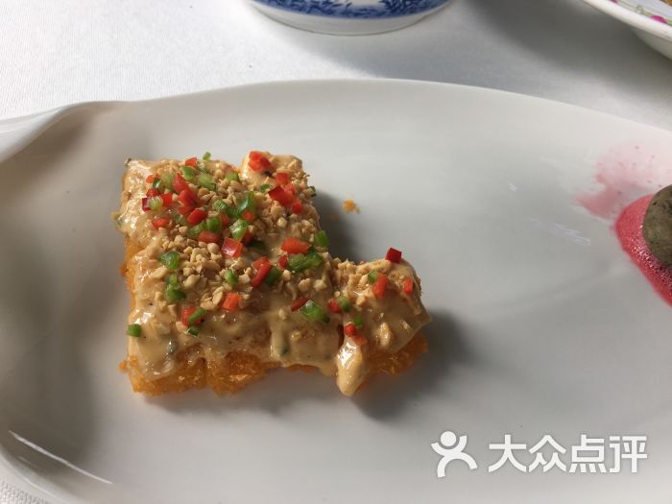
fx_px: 563
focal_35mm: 29
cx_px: 336
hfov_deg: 61.7
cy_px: 252
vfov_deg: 48.2
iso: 25
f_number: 2.2
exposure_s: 1/103
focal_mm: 4.15
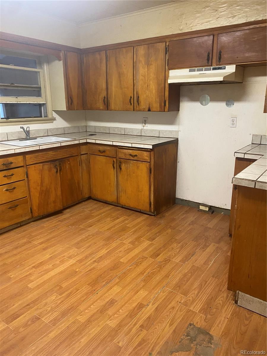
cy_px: 178
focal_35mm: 26
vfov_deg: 67.3
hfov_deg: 53.1
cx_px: 134
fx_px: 267
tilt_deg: -15.7
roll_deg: -1.1
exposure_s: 1/60
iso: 250
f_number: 1.8
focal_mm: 4.25
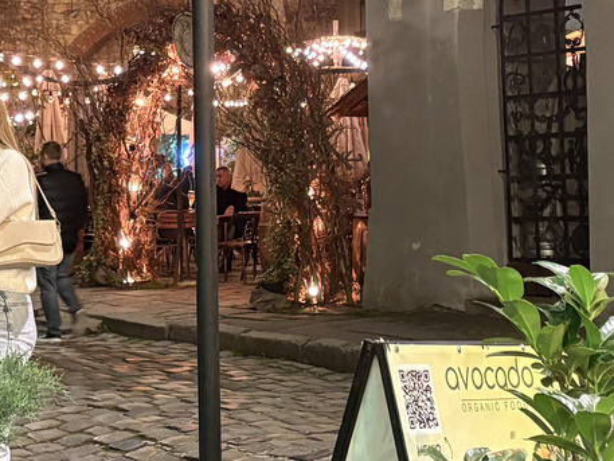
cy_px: 75
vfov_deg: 16.1
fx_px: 1615
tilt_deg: +3.6
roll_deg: +1.1
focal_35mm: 91
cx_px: 231
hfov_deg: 21.5
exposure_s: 1/25
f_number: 1.6
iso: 500
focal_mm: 5.96
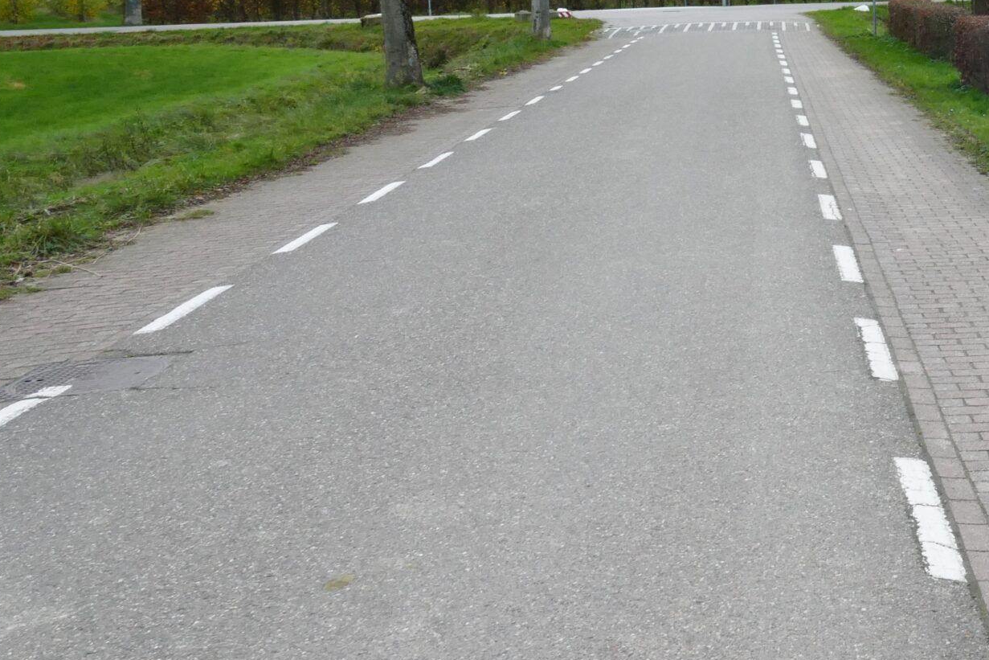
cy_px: 63
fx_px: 1429
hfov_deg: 34.3
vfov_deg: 25.2
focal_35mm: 52
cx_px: 1016
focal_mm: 9.12
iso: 400
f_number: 8
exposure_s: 1/60
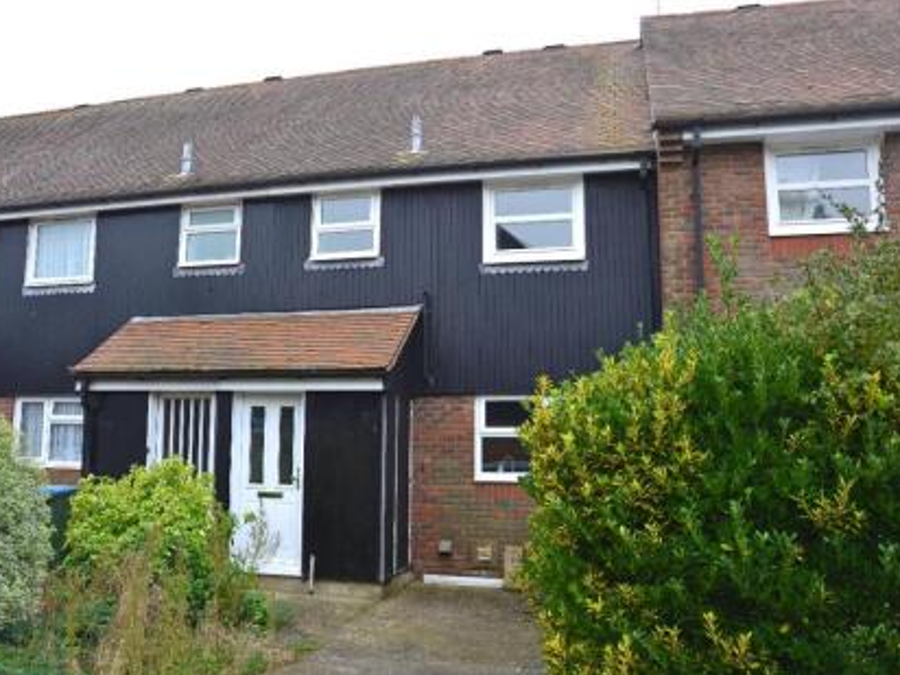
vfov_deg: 46.8
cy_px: 344
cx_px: 419
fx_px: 780
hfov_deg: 59.9
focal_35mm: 30
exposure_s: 1/100
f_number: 5
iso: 400
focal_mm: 18
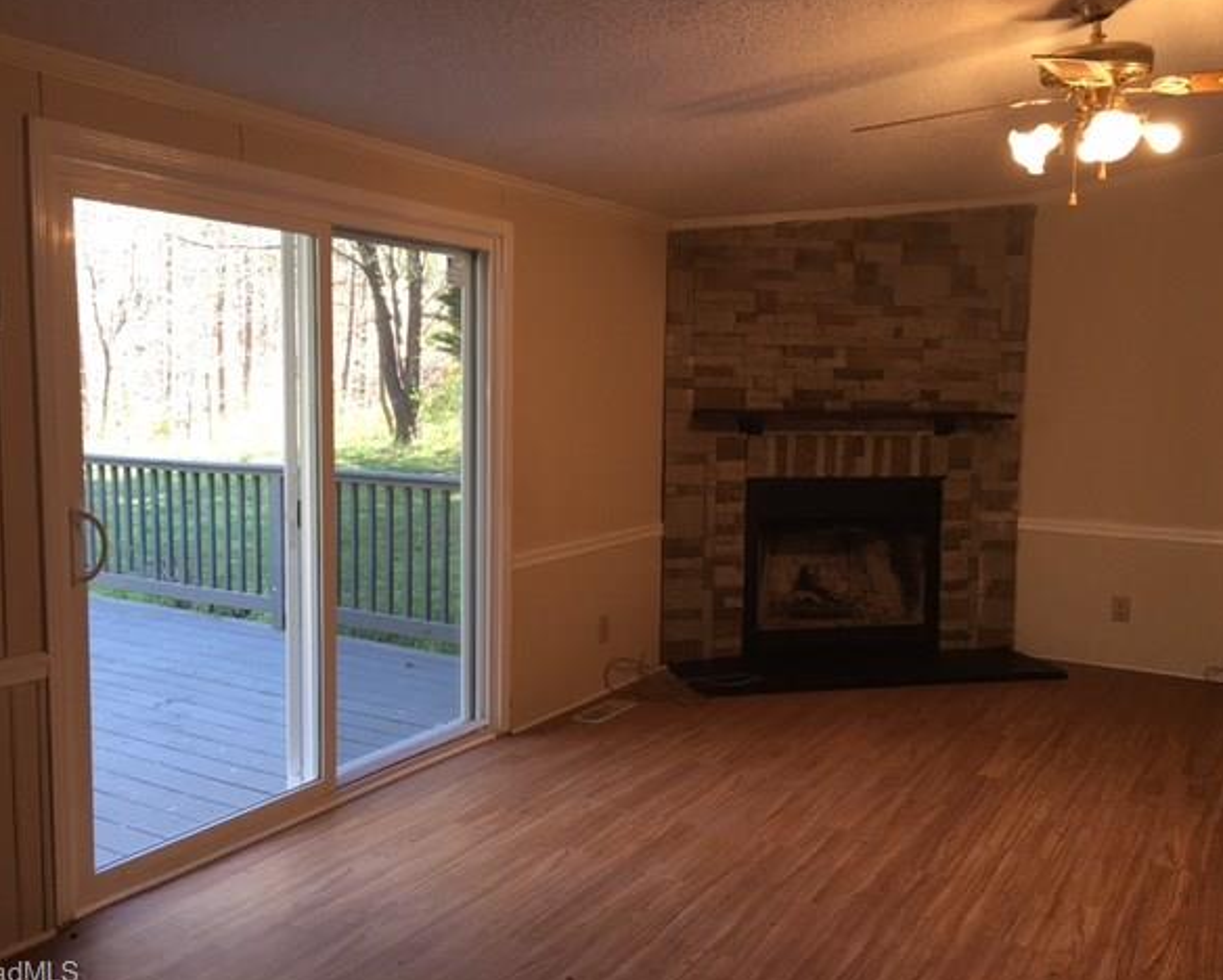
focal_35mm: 31
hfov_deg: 57.1
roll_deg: -0.5
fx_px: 1123
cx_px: 599
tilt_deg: -5.3
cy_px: 490
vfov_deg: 47.2
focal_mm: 4.15
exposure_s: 1/30
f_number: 2.2
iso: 32
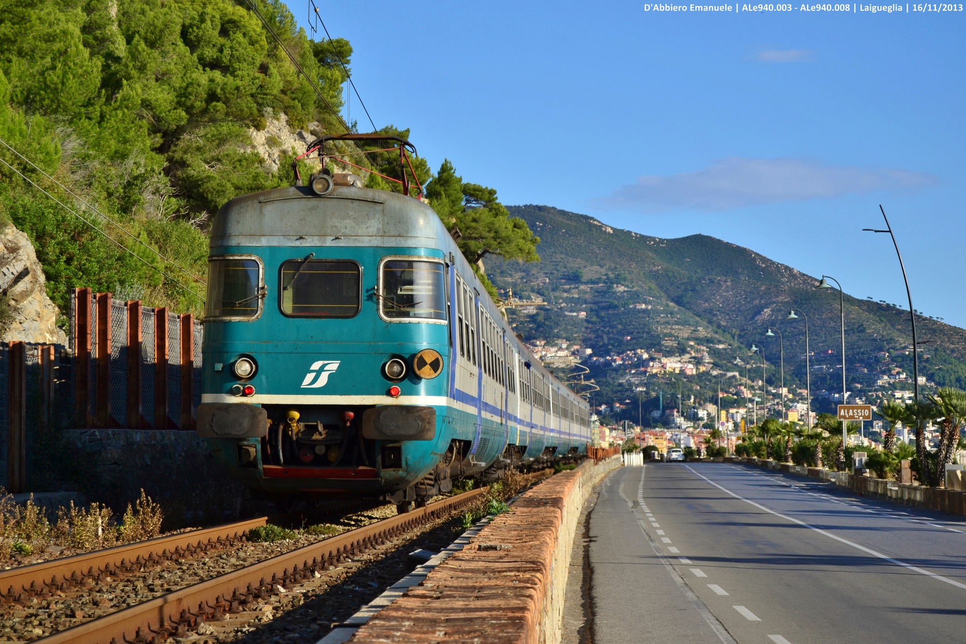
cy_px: 322
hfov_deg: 24.6
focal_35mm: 82
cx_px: 483
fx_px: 2214
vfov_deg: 16.6
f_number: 5.6
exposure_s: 1/1000
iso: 200
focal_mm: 55
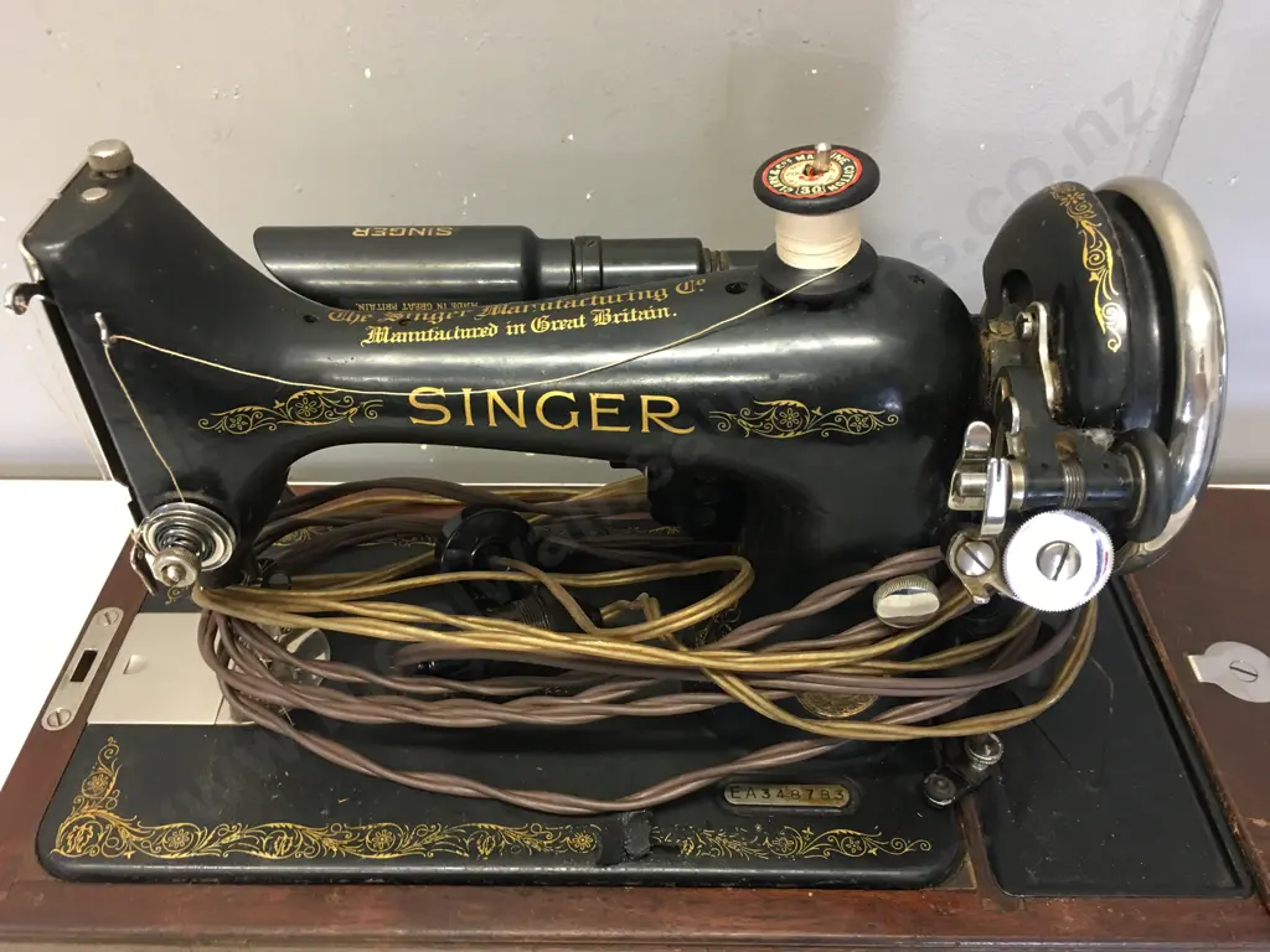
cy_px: 476
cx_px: 635
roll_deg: -0.9
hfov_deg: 61.7
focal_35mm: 29
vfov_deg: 48.2
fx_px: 1064
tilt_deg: -39.2
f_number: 2.2
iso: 80
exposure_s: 1/17
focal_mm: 4.15
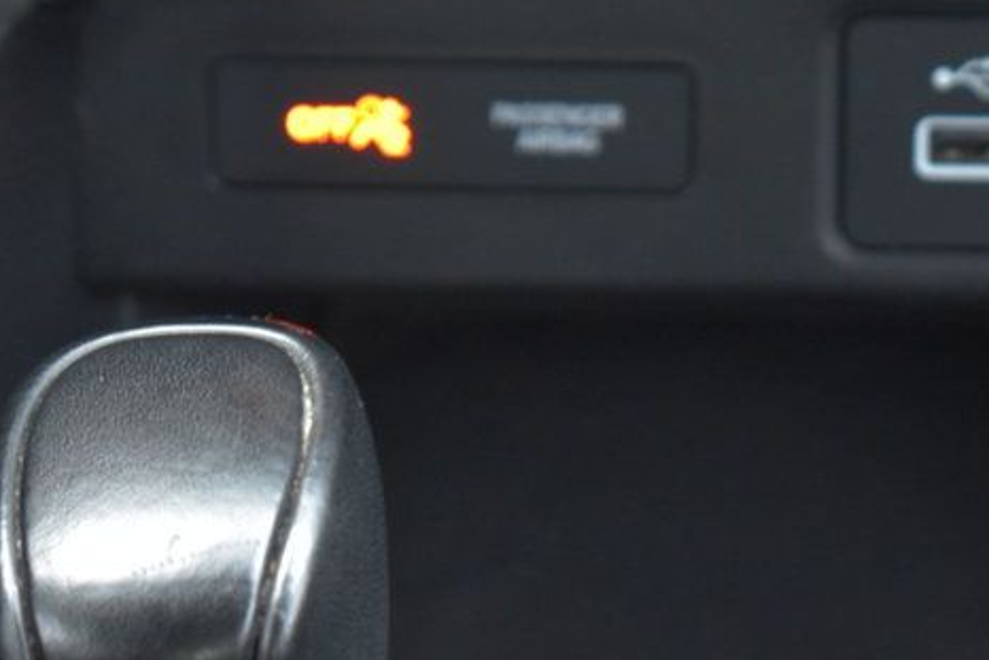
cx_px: 775
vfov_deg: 7.6
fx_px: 4976
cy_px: 28
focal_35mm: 181
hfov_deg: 11.3
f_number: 5.6
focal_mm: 55
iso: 1600
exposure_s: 1/15
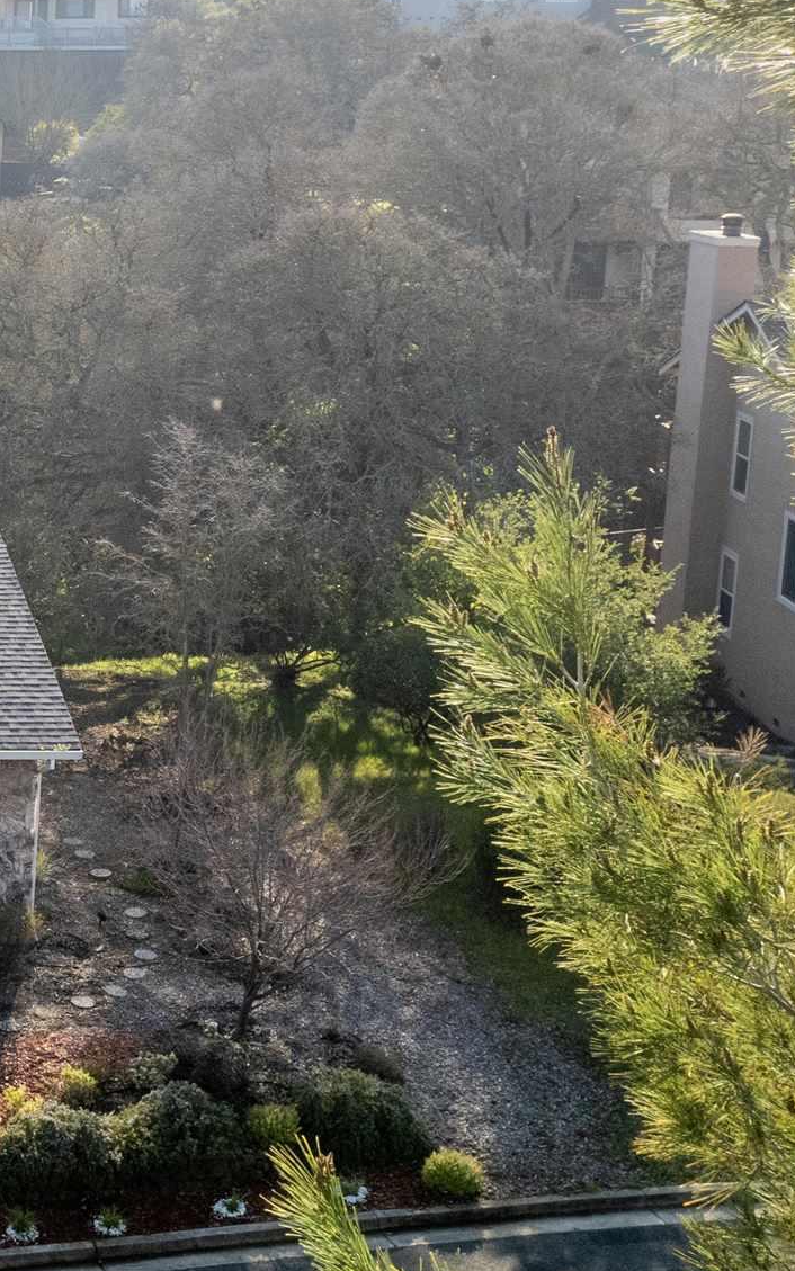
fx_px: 2114
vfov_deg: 33.3
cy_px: 469
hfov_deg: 18.0
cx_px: -525
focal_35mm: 61
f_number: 2.8
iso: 100
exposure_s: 1/240
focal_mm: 8.38
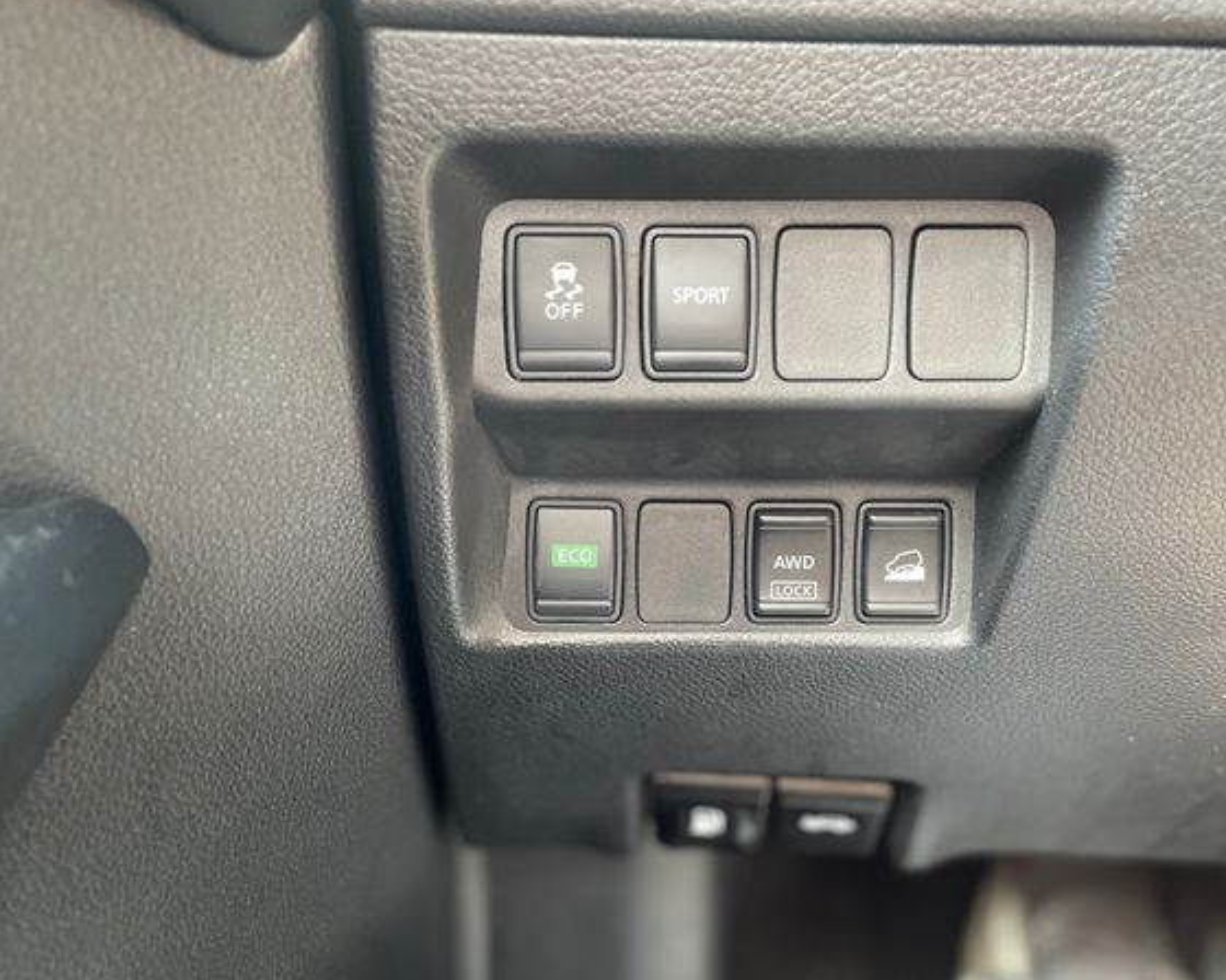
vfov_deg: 49.9
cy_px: 462
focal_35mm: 29
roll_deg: +2.1
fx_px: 1052
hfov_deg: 60.4
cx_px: 666
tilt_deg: -6.9
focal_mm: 4.2
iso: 200
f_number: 1.6
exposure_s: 1/60
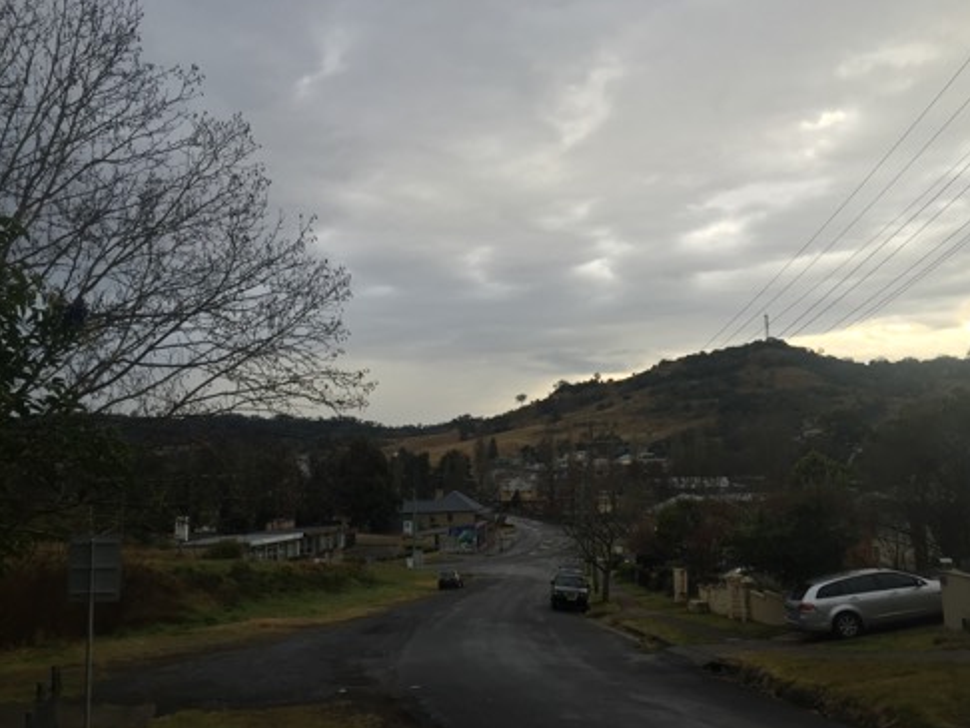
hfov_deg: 58.3
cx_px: 503
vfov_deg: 45.5
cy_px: 369
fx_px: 869
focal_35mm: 31
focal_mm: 4.15
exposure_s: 1/120
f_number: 2.2
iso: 40
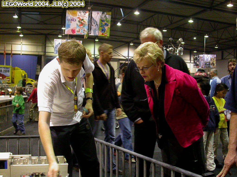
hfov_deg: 42.1
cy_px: 88
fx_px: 308
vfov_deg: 32.2
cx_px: 118
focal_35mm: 45
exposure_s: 1/30
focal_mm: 9.3
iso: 400
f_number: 2.7
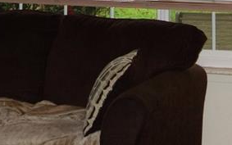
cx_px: 108
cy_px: -100
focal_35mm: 151
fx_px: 955
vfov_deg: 8.4
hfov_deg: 13.9
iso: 200
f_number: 1.8
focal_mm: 10.4
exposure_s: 1/125
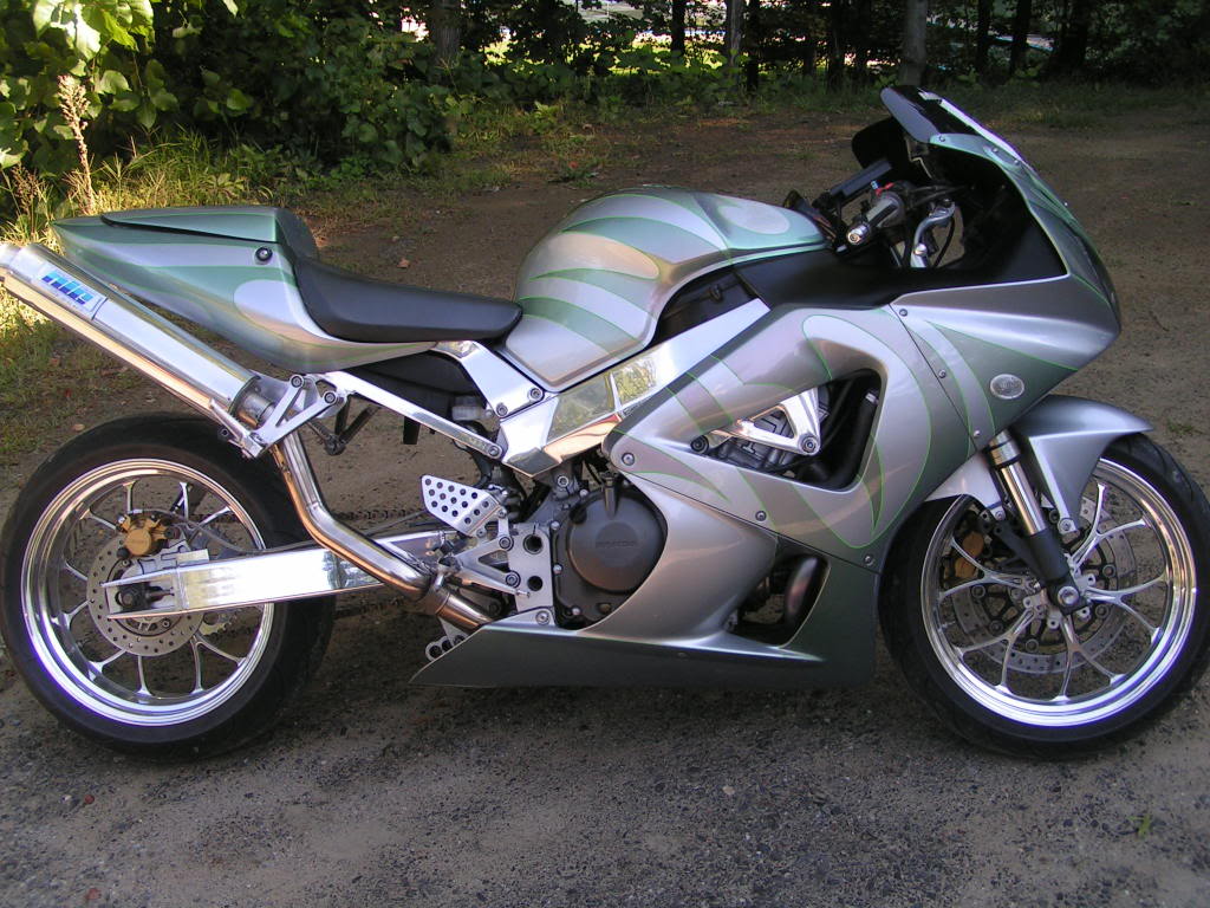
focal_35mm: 38
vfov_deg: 37.7
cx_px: 605
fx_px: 1328
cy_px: 454
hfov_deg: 49.0
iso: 50
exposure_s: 1/100
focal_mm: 5.8
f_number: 4.5
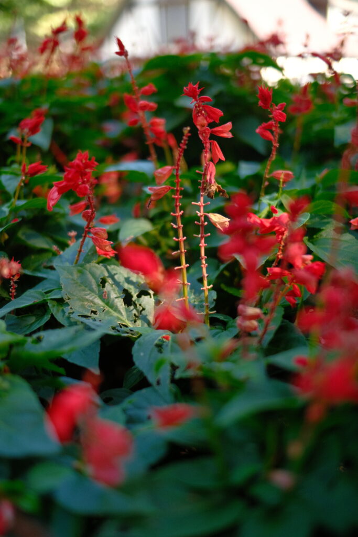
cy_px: 268
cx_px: 179
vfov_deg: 54.4
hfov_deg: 37.9
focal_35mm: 35
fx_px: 522
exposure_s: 1/420
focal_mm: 23
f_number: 1.2
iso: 160
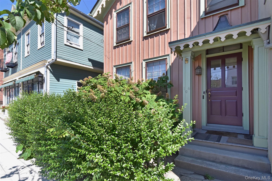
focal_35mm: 16
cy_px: 90
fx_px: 125
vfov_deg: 72.0
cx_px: 136
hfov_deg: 95.0
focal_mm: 11
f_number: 11
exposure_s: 1/320
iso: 640
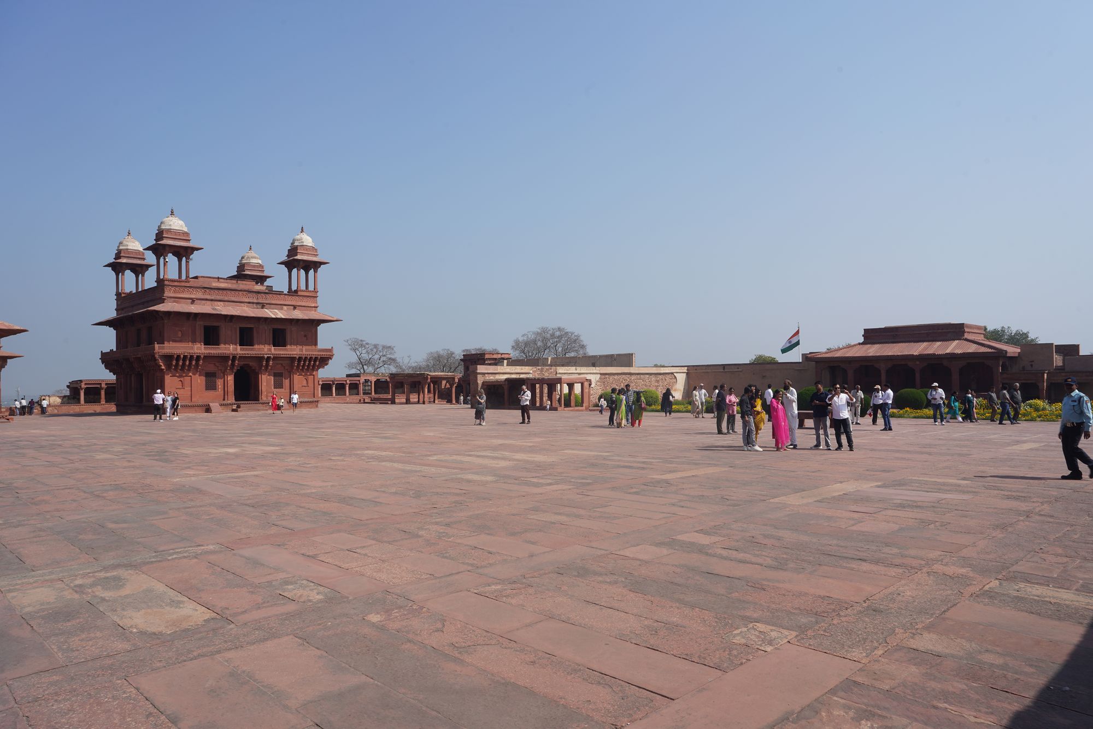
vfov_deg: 53.1
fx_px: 729
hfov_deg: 73.7
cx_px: 546
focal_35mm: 24
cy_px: 364
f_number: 16
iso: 100
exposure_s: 1/100
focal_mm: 24
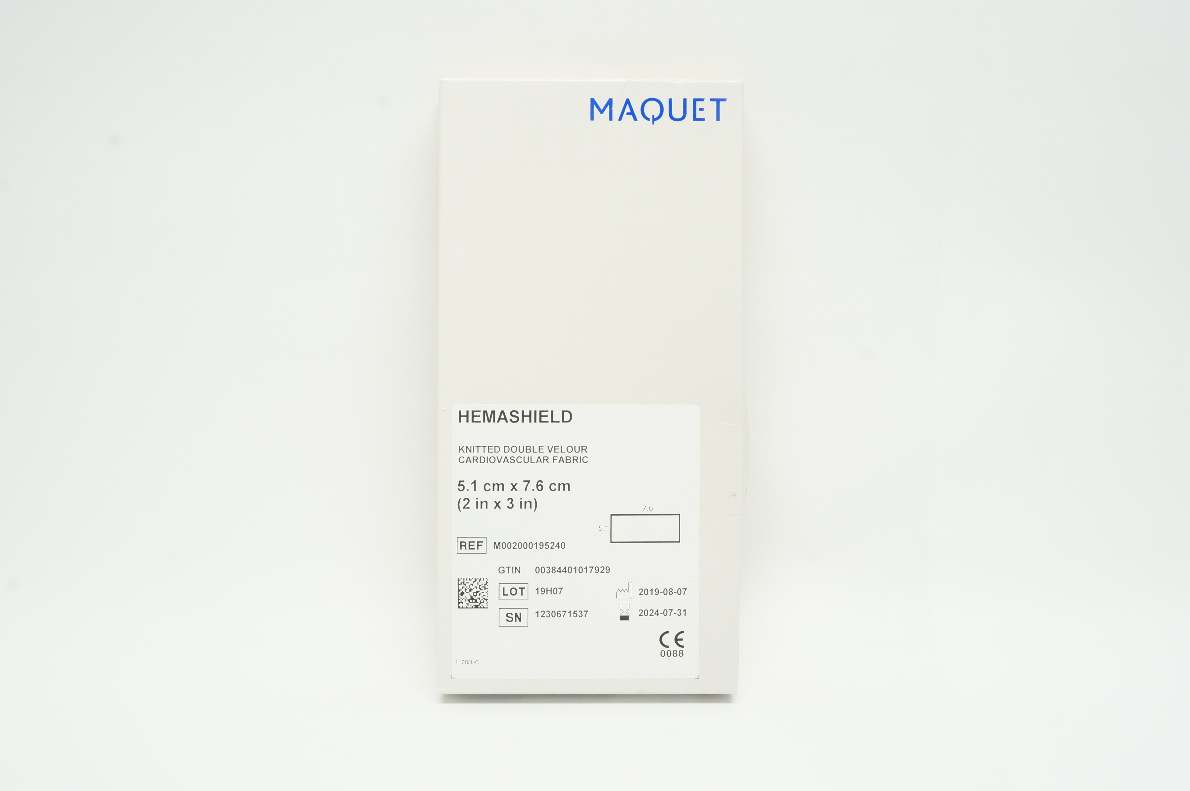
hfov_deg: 53.2
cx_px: 595
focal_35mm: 36
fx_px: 1189
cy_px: 396
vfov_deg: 36.8
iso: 400
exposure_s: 1/10
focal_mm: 24
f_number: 13
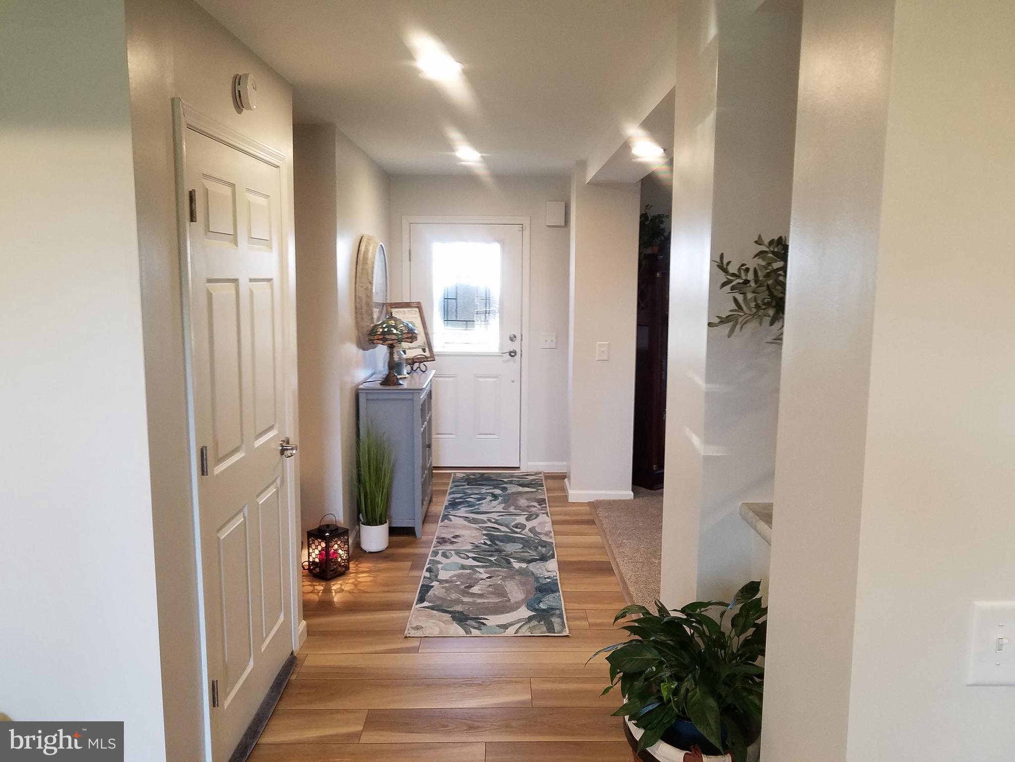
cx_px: 508
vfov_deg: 53.1
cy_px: 381
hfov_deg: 67.3
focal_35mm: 26
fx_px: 762
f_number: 1.7
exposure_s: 1/60
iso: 125
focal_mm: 4.2
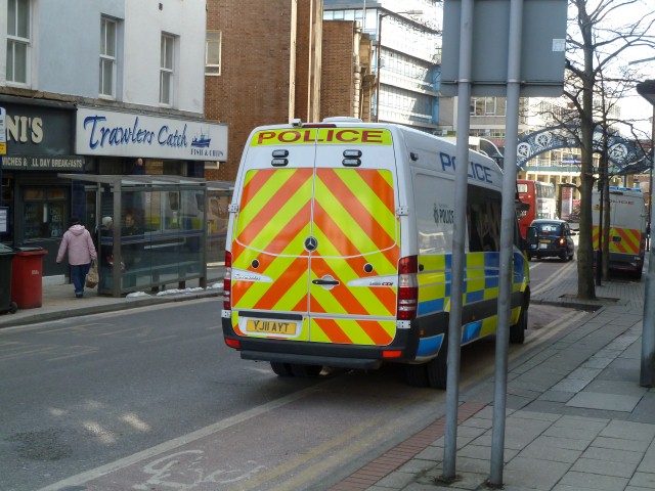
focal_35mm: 52
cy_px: 246
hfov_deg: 36.8
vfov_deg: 28.0
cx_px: 328
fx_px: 984
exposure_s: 1/250
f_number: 3.8
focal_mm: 8.5
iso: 160
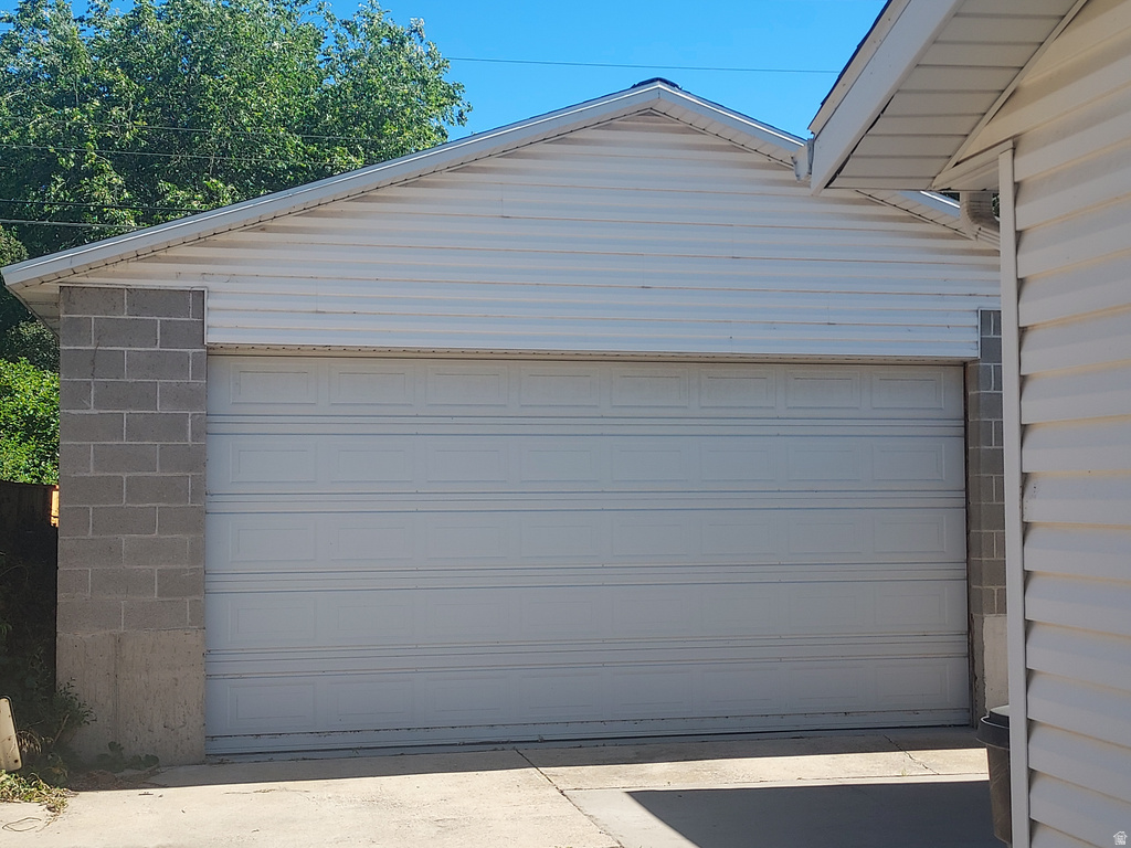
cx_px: 566
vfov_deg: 56.8
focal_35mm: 24
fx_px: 784
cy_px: 424
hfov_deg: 71.6
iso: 40
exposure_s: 1/738
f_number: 1.8
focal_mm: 4.6
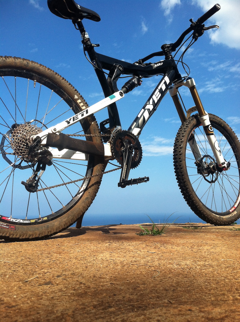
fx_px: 324
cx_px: 120
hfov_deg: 40.6
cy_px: 161
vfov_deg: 52.7
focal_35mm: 35
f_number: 2.8
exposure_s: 1/1269
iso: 80
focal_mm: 3.85
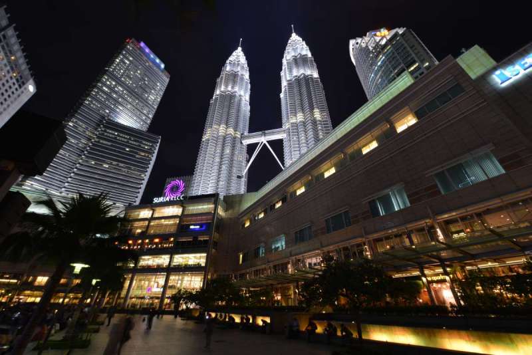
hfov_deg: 104.2
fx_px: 207
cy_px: 178
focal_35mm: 14
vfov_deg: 81.3
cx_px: 266
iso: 100
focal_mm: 14
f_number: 10
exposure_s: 6
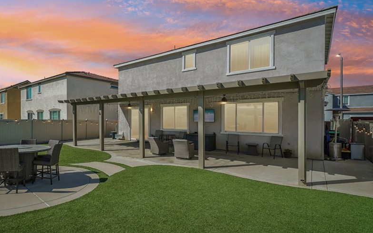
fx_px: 203
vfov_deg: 59.7
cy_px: 121
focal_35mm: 20
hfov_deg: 83.2
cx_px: 137
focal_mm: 15
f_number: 10
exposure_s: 1/200
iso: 100
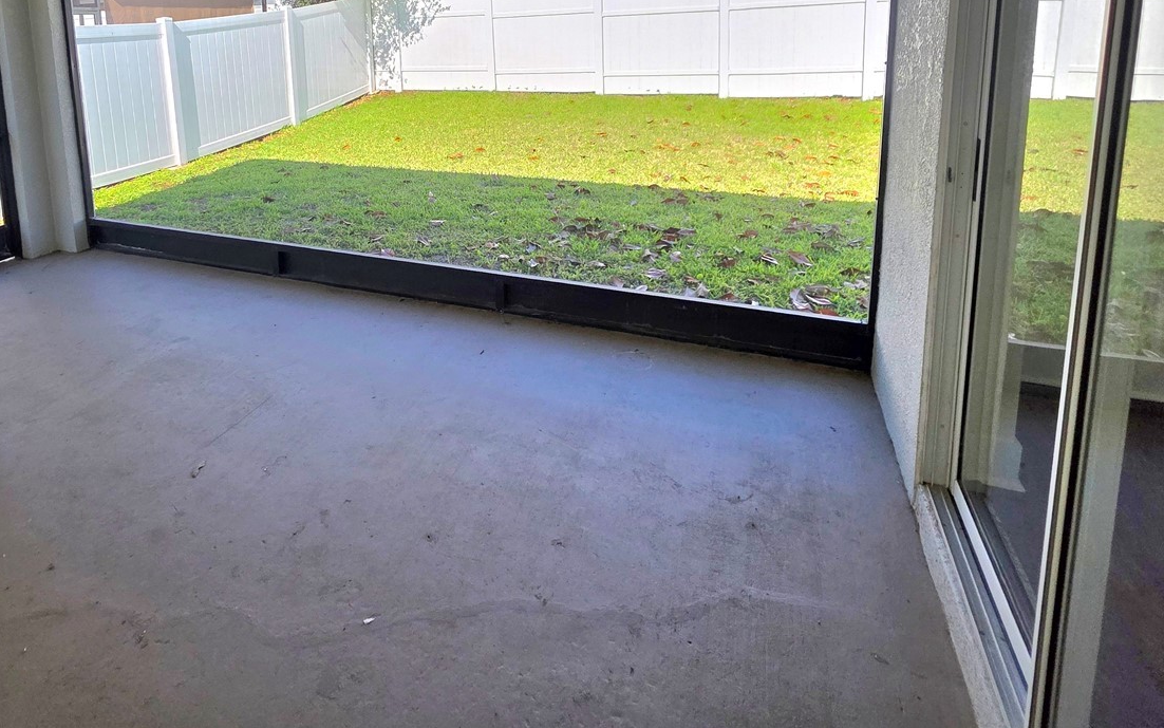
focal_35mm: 20
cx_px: 454
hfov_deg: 83.8
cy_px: 120
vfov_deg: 54.5
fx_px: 635
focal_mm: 2.2
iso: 160
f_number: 1.9
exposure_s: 1/2000
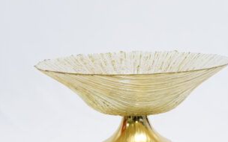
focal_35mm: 141
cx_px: 136
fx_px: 876
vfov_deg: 9.3
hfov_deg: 14.8
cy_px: 93
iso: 3200
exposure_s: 1/125
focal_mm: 70
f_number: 10
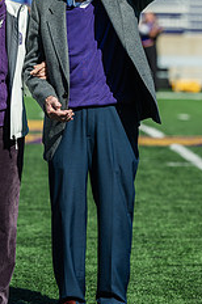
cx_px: 70
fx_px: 2541
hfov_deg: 4.6
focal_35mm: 301
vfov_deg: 6.9
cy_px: 144
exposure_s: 1/1250
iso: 100
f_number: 3.5
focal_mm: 155
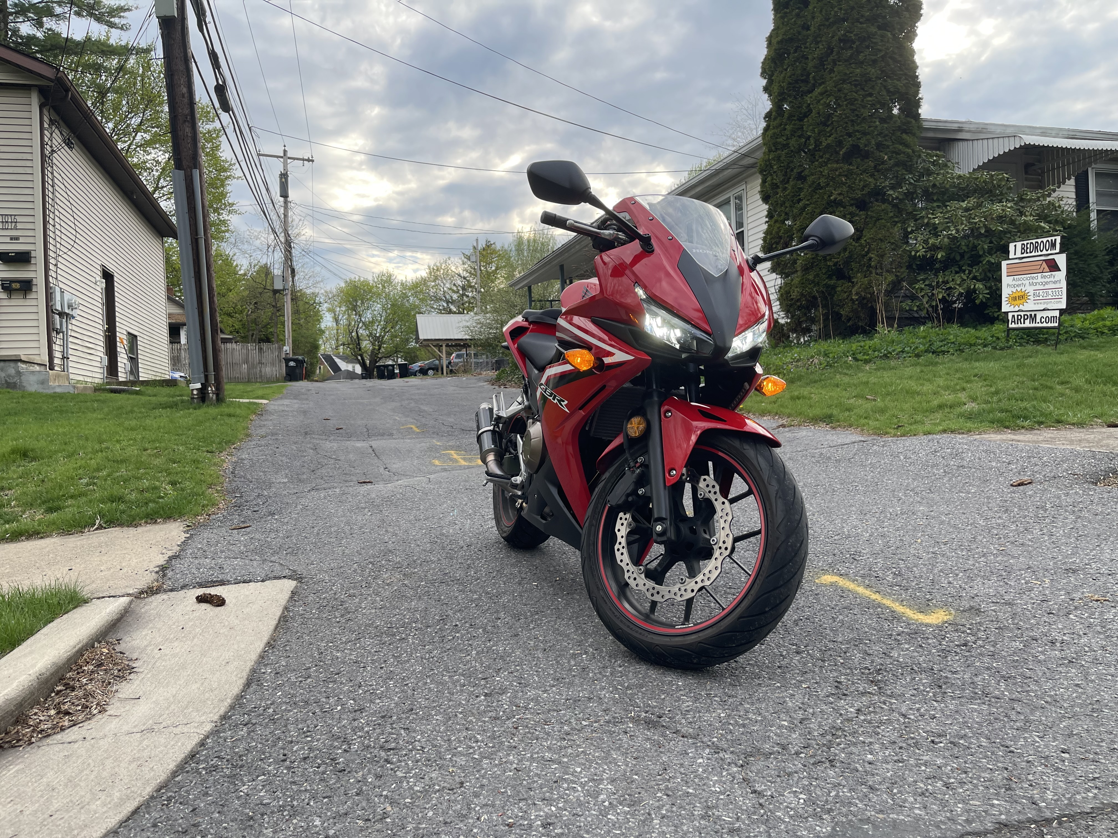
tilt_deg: -1.3
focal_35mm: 26
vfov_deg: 53.1
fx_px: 840
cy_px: 419
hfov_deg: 67.3
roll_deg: +1.5
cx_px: 559
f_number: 1.6
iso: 32
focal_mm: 5.1
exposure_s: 1/567
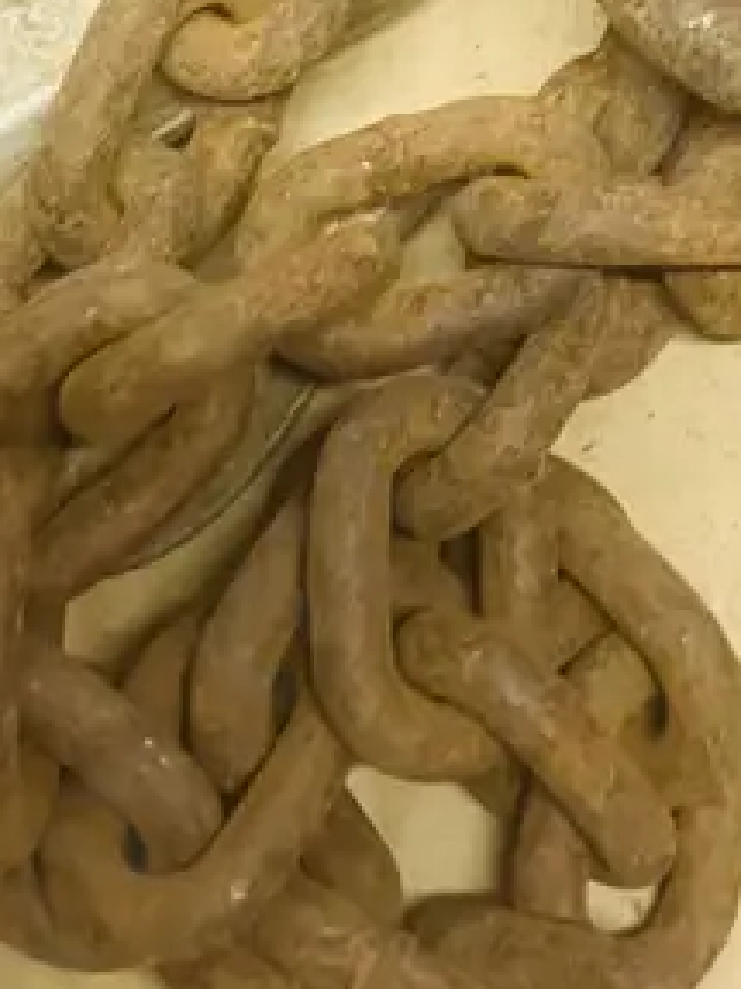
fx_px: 2856
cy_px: -203
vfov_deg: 18.6
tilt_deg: -68.8
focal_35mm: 100
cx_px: 896
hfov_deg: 14.3
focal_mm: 3.99
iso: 320
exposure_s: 1/50
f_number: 1.8
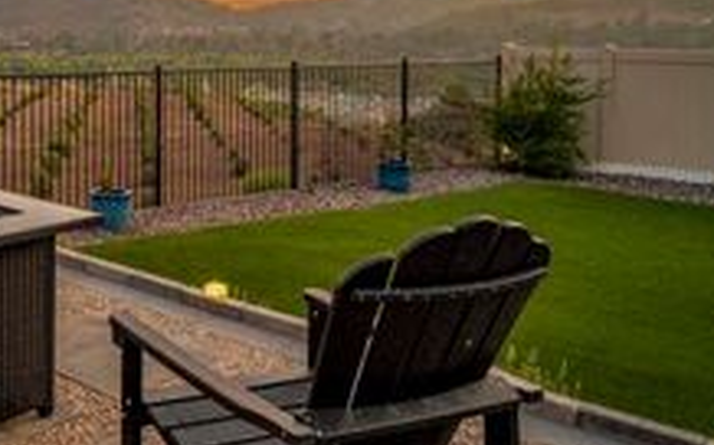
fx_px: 817
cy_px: 74
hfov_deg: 41.5
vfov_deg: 29.6
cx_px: 10
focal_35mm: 42
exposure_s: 1/6
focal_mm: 18
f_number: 8
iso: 400
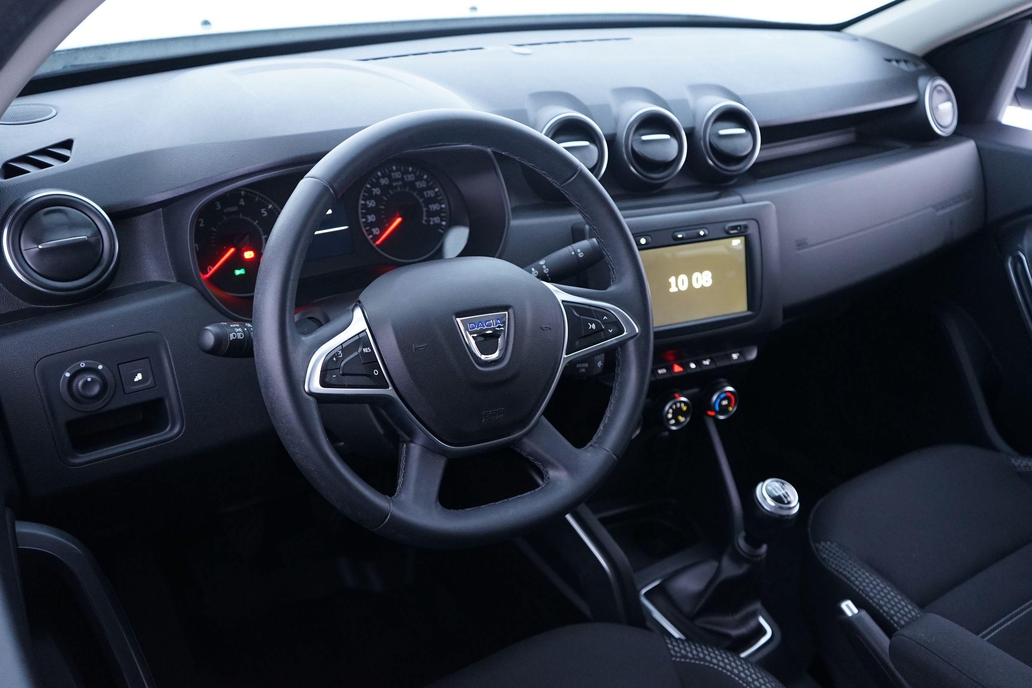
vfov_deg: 41.1
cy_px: 344
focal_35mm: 32
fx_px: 917
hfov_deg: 58.7
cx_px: 516
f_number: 4
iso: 2000
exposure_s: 1/13
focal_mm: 32
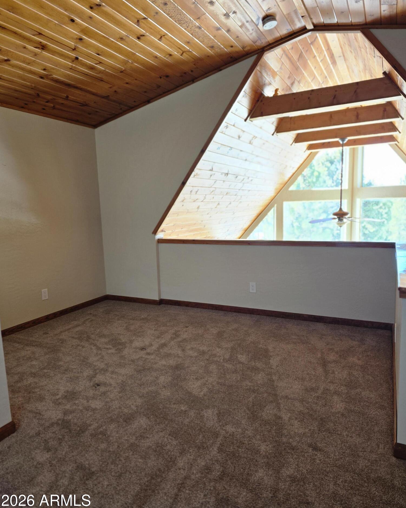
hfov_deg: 58.8
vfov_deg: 70.3
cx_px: 203
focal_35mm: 24
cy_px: 254
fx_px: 360
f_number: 1.7
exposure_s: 1/120
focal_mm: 6.3
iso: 80
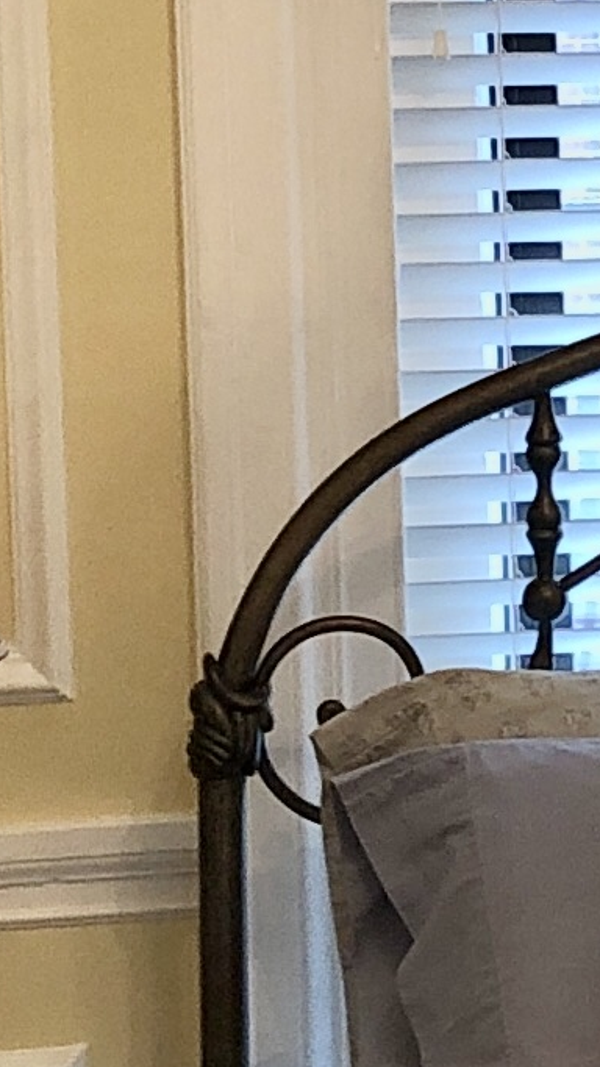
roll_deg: +1.0
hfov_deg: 6.6
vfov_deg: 11.9
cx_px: 1106
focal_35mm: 180
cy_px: 169
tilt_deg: -2.7
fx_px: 5093
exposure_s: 1/17
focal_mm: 3.99
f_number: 1.8
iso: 40
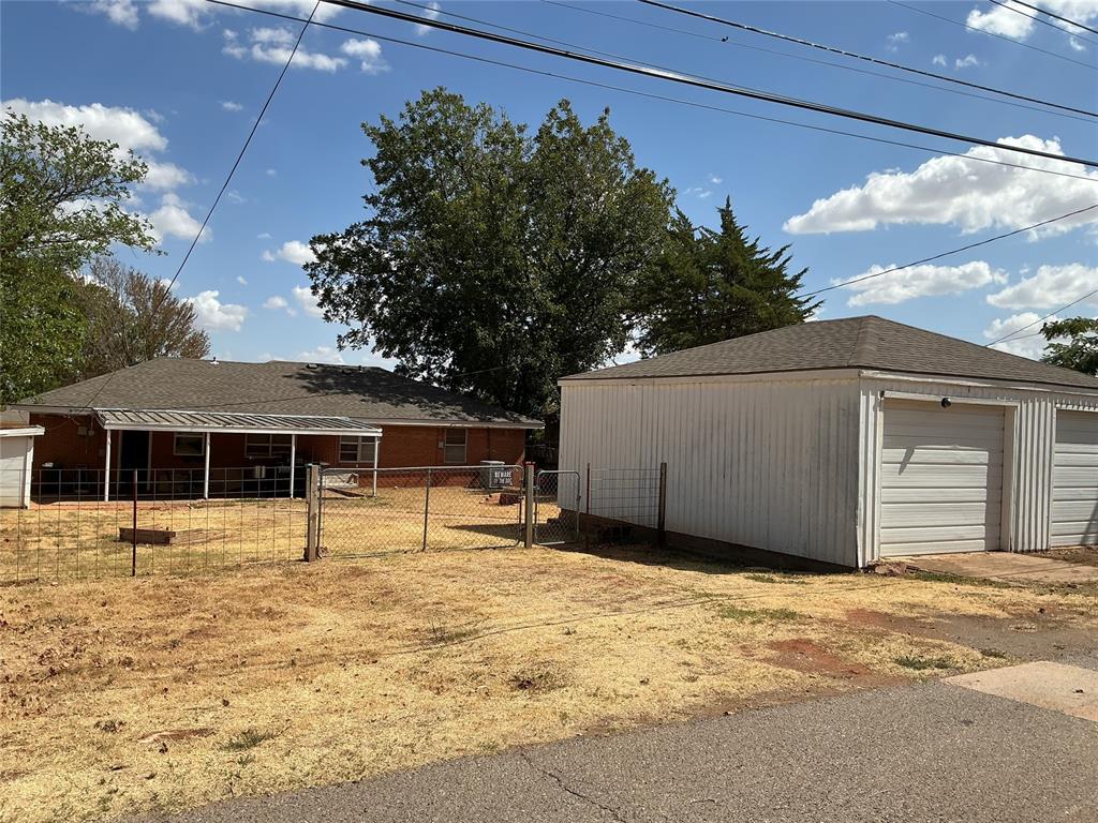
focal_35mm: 29
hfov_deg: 61.7
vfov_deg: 48.2
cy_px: 412
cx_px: 549
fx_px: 920
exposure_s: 1/2538
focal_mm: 3
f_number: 1.8
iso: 25
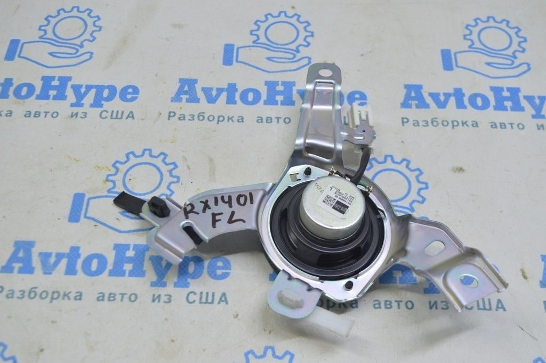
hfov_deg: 43.6
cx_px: 273
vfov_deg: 29.8
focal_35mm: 45
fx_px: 682
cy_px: 182
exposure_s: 1/40
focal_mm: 30
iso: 400
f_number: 5.6
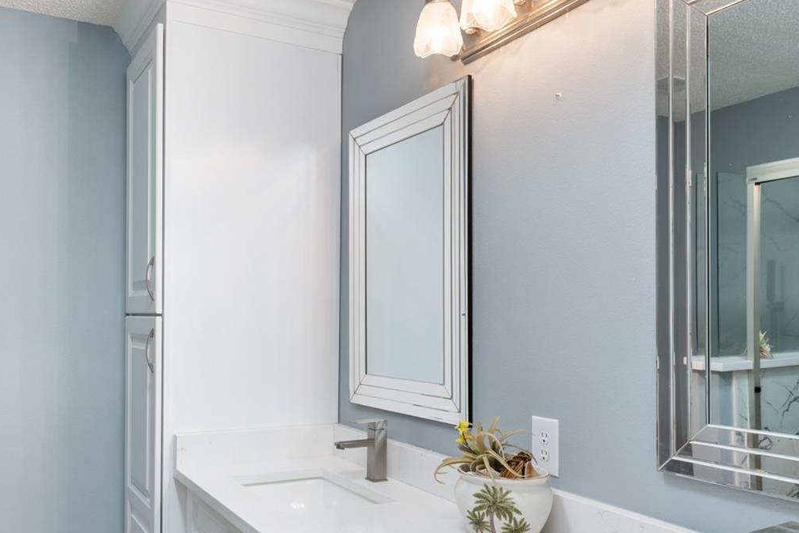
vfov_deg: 42.3
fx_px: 683
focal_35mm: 31
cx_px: 312
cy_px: 325
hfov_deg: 60.0
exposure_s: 1/10
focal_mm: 19.5
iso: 125
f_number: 7.1
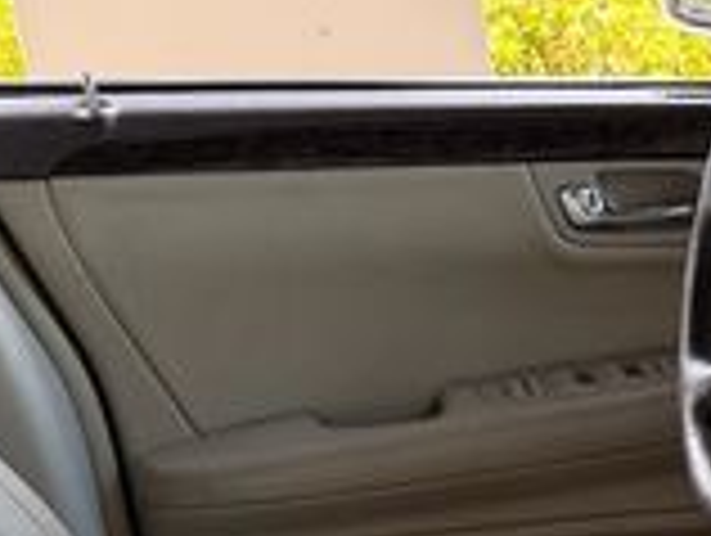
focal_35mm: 97
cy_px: 973
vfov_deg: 13.6
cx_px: 1094
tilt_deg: -34.2
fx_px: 1995
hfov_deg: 17.9
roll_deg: -1.2
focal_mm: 6.76
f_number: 1.78
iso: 80
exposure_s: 1/121
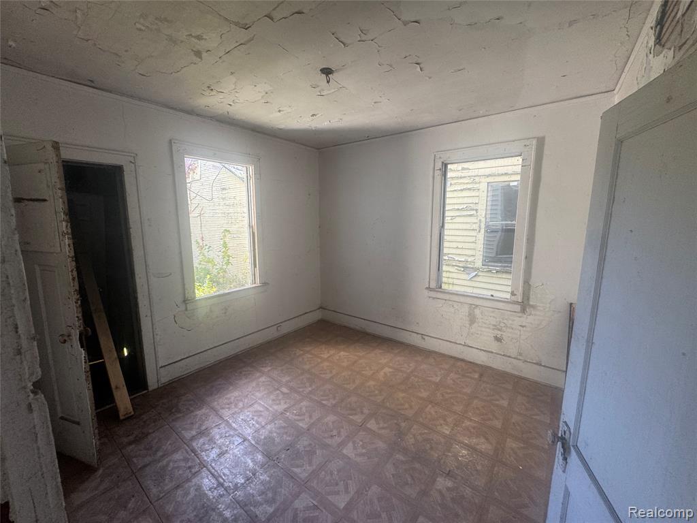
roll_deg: -0.3
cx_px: 348
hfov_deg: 102.1
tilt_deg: -8.0
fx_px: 282
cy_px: 262
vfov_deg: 85.7
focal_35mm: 14
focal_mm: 2.22
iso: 100
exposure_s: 1/99
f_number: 2.2
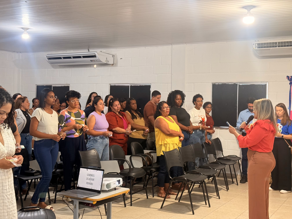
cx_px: 146
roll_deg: -0.9
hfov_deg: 39.7
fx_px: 405
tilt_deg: +0.0
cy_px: 110
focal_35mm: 48
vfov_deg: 30.3
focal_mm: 6.76
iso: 160
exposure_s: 1/60
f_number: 1.78
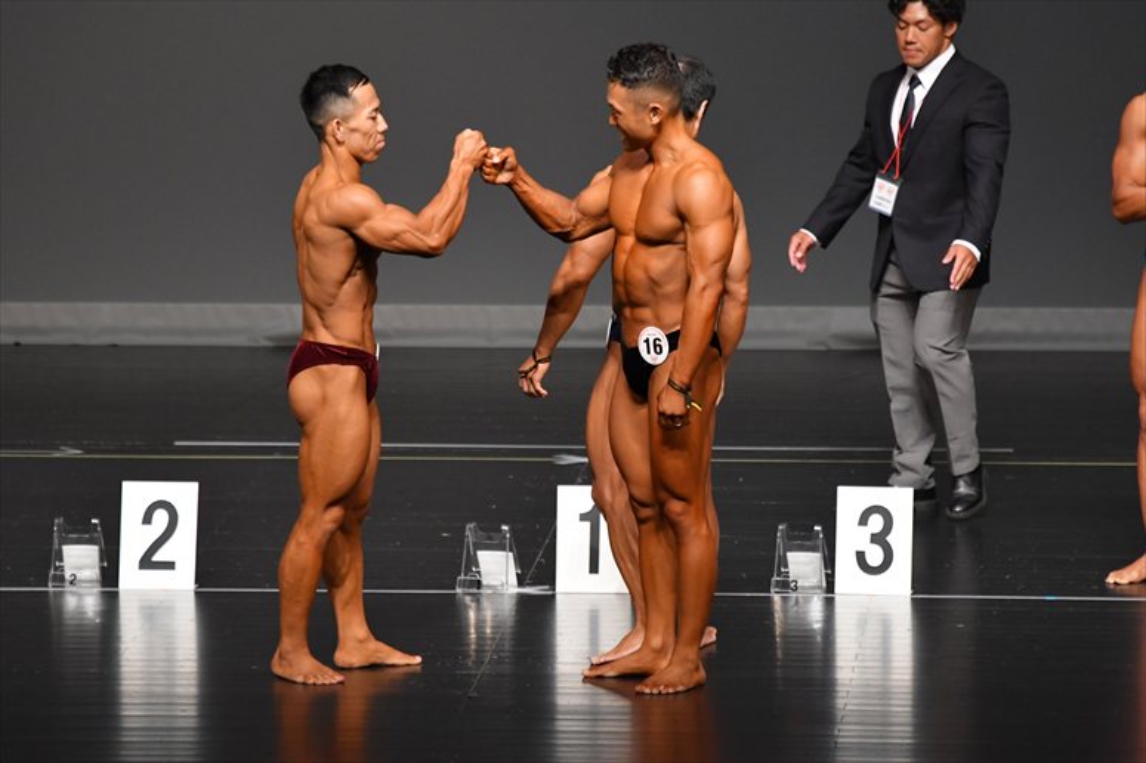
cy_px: 382
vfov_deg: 4.4
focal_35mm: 315
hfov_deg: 6.5
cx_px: 573
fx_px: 10023
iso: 2500
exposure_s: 1/400
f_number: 5.6
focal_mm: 210
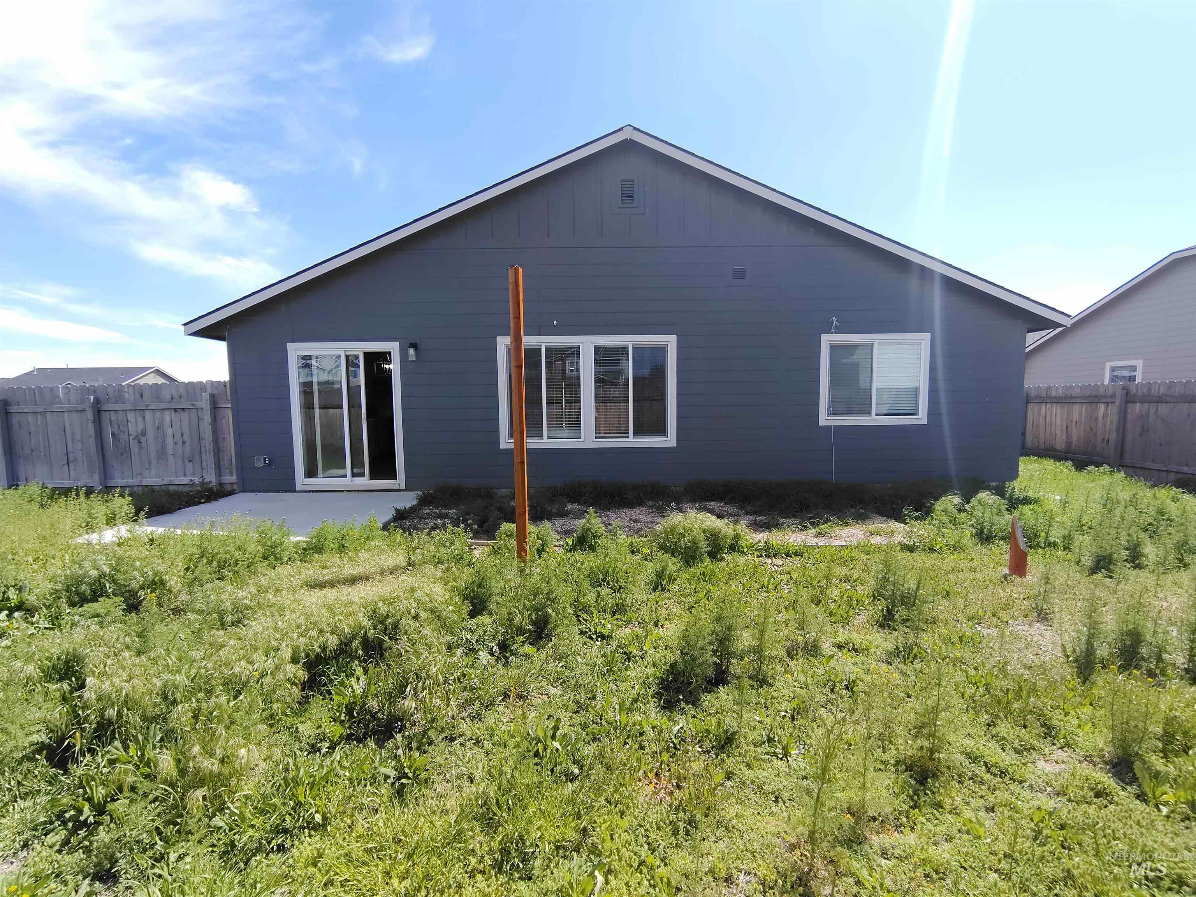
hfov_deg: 94.5
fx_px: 553
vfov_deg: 78.1
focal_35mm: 16
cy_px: 448
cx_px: 598
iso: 100
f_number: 2.2
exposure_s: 1/825
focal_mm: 2.13
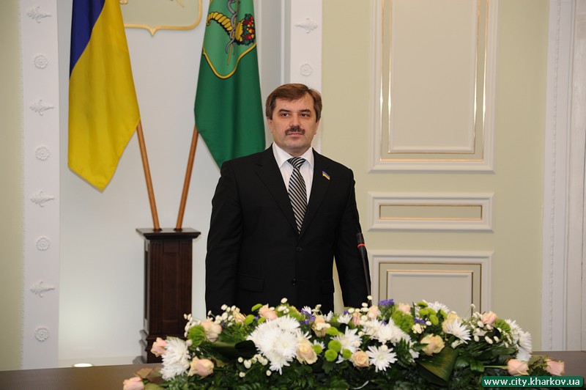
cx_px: 293
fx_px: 1382
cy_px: 195
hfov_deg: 23.9
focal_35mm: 85
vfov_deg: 16.0
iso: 640
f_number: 4
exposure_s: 1/160
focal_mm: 85
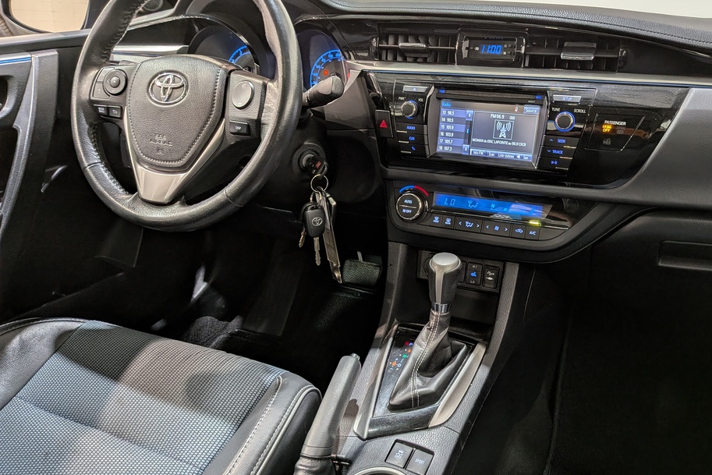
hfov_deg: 65.3
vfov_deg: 46.4
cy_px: 215
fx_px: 554
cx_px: 398
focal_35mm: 28
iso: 52
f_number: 1.7
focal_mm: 4.53
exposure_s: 1/30
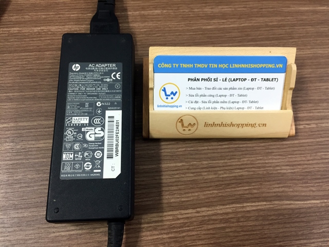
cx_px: 164
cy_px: 124
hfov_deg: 61.7
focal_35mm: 29
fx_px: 276
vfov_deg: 48.2
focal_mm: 4.15
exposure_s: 1/33
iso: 50
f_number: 2.2
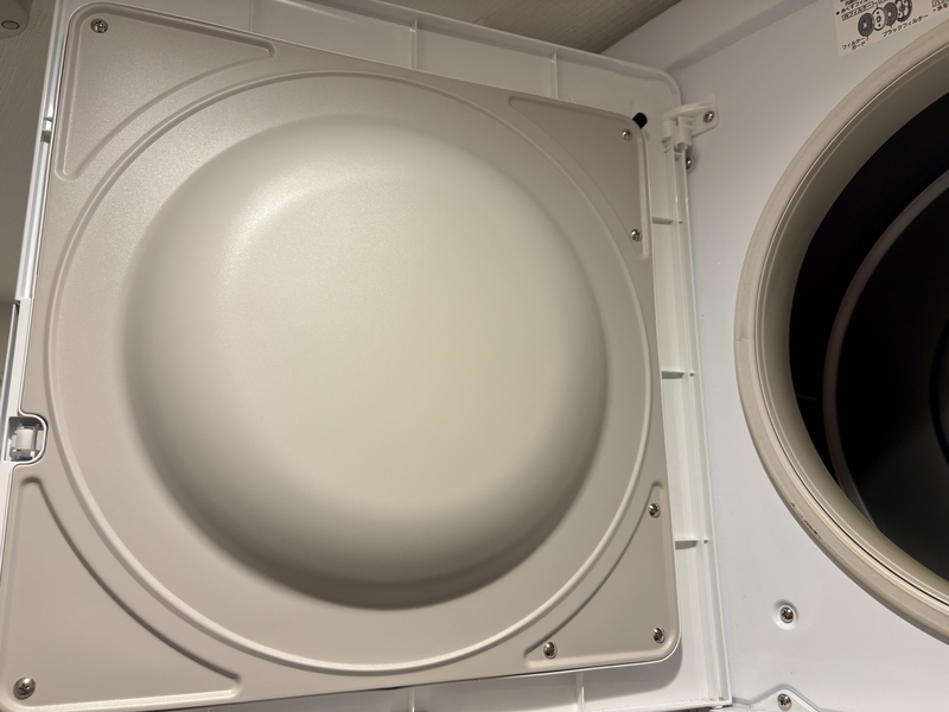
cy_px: 356
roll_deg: +0.2
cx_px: 474
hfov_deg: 67.3
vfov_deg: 53.1
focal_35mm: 26
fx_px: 713
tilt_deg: +13.4
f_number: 1.6
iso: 80
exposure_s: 1/60
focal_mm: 5.96
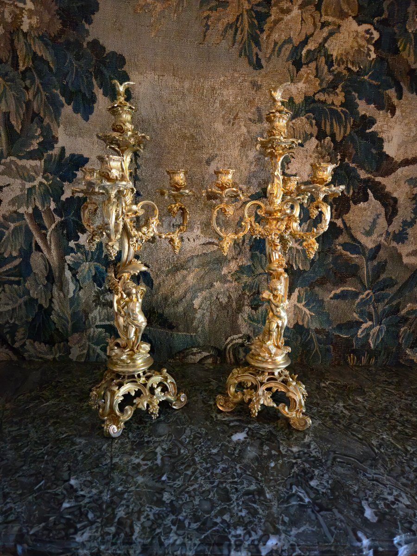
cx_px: 208
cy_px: 278
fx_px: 369
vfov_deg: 73.9
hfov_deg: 58.9
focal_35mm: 23
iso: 1000
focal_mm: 5.4
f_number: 1.8
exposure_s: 1/25
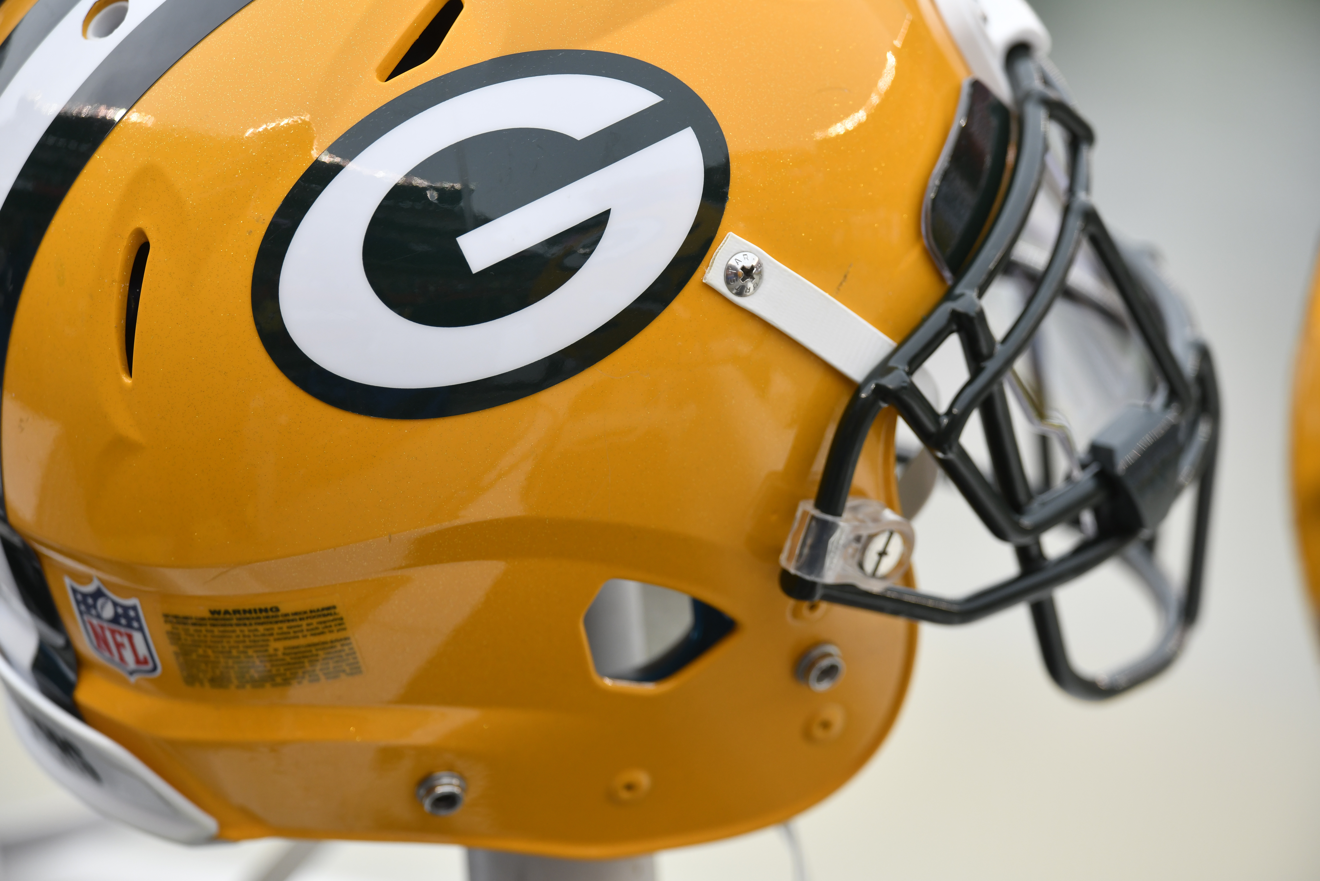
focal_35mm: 550
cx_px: 660
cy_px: 440
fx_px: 20170
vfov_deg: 2.5
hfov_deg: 3.7
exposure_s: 1/1600
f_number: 4
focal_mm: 550
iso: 640
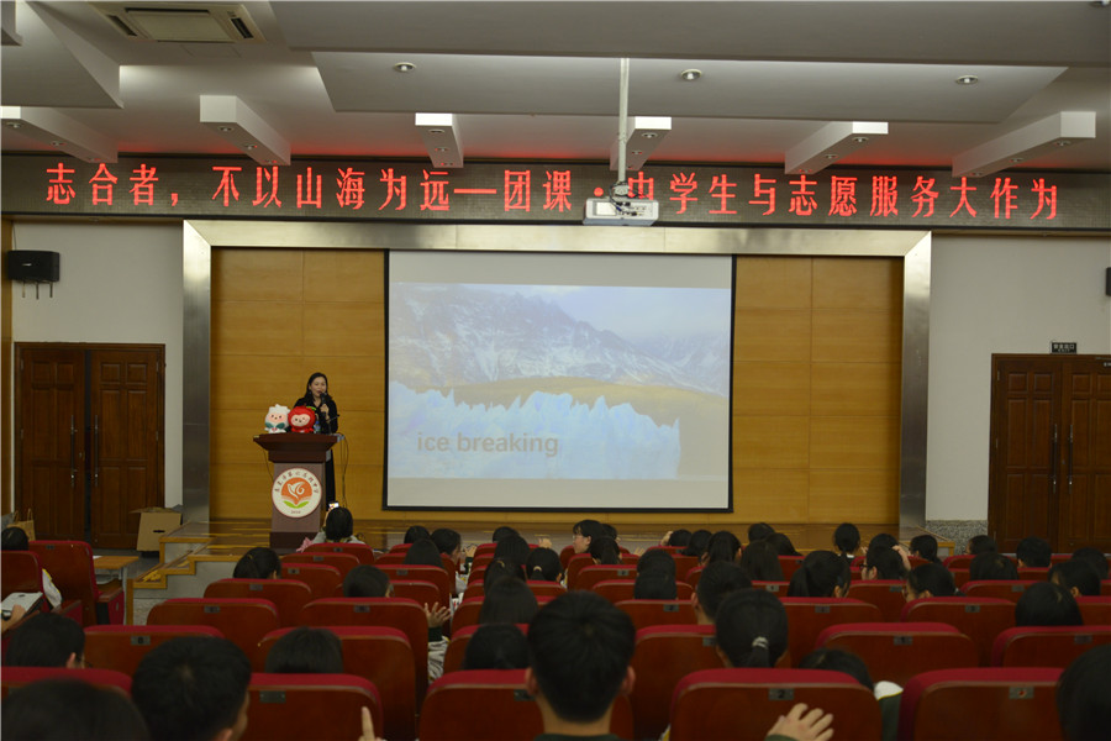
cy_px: 370
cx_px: 556
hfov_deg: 50.7
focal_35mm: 38
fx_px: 1173
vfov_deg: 35.1
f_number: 4.5
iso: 800
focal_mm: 38
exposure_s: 1/80
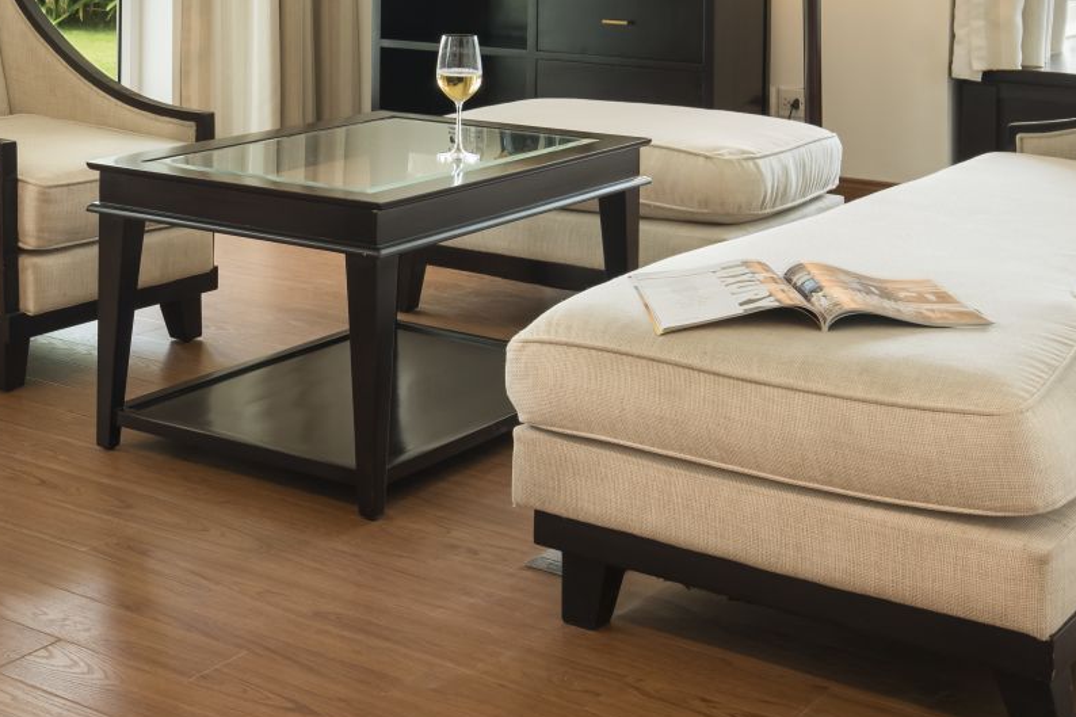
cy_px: -96
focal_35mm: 63
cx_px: 230
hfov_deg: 31.2
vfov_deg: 20.4
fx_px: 1882
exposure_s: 1/5
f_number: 8
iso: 100
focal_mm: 25
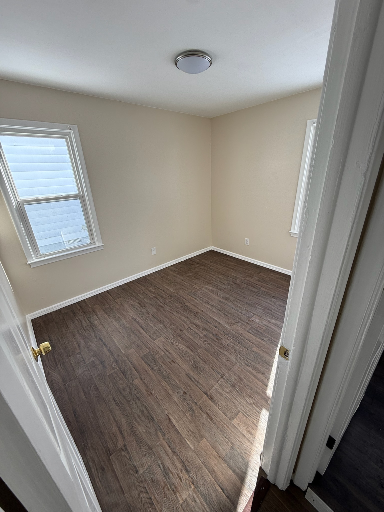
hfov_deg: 85.7
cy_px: 256
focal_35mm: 14
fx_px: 207
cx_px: 192
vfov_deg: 102.1
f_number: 2.2
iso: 64
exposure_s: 1/135
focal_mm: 2.22
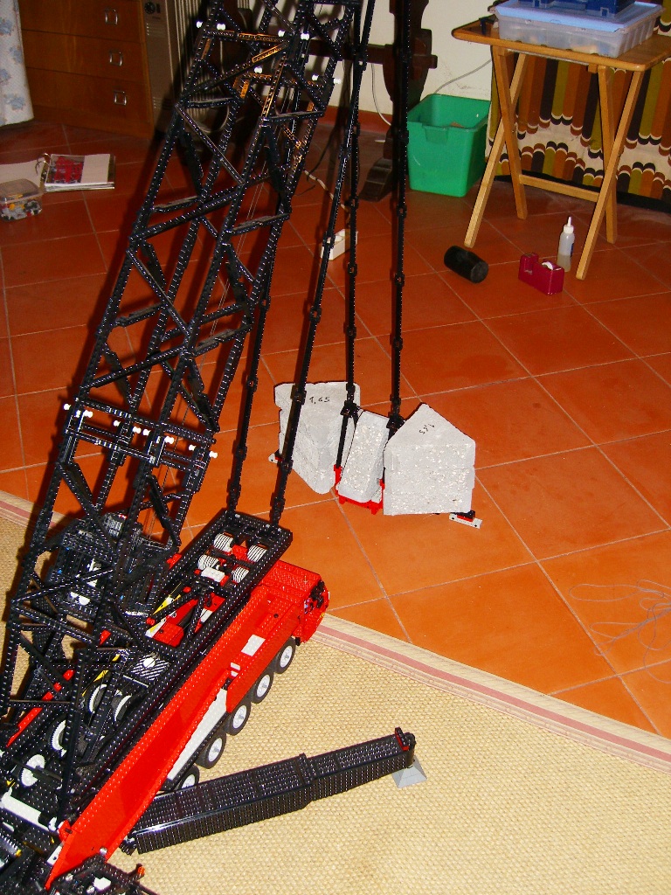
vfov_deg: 49.0
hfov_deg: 37.7
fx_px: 982
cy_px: 448
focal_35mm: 38
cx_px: 336
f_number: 2.8
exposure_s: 1/60
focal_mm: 7.9
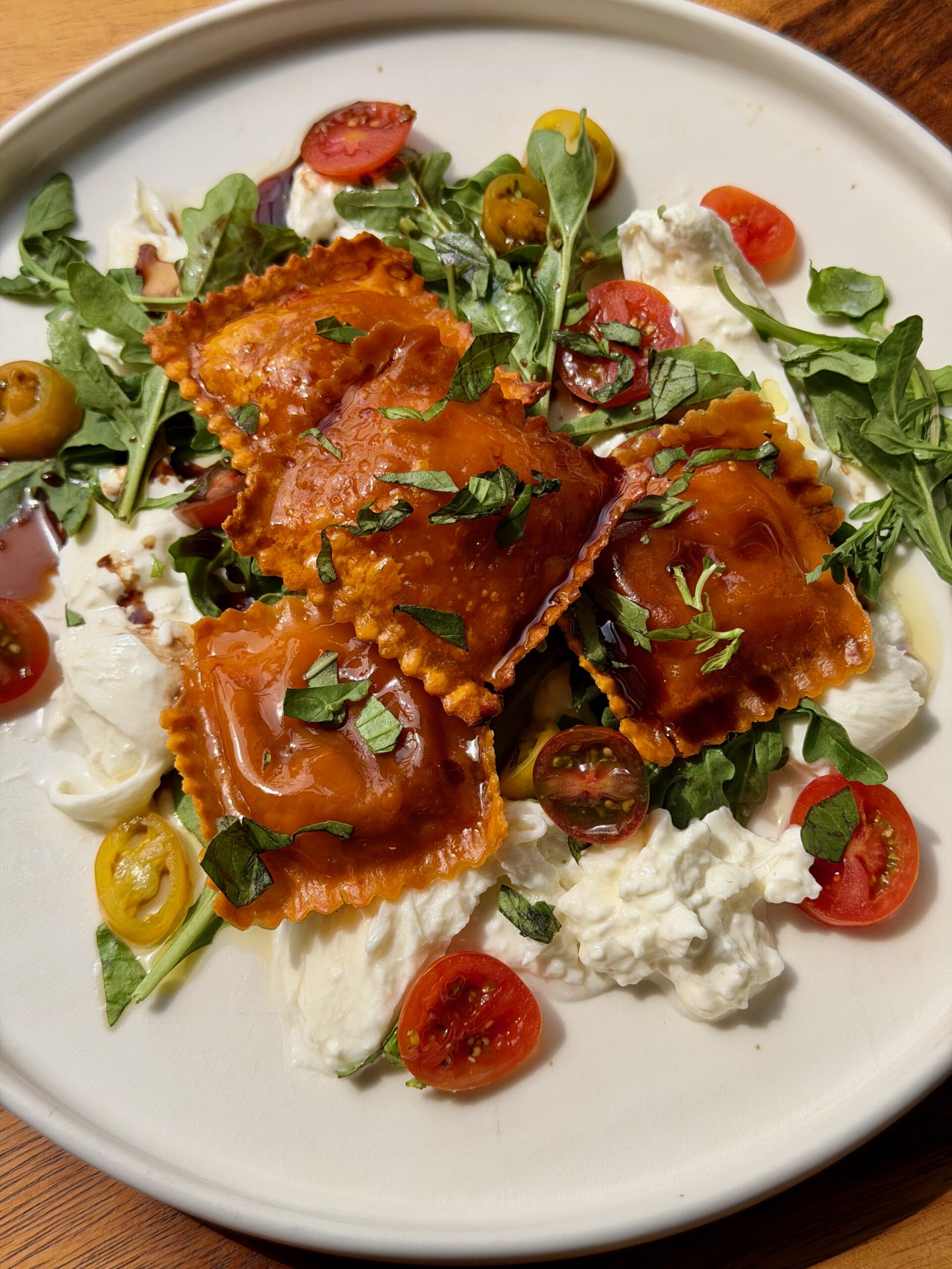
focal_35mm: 48
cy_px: 634
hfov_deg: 30.3
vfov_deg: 39.7
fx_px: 1760
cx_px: 476
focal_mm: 6.76
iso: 64
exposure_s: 1/2976
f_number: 1.78
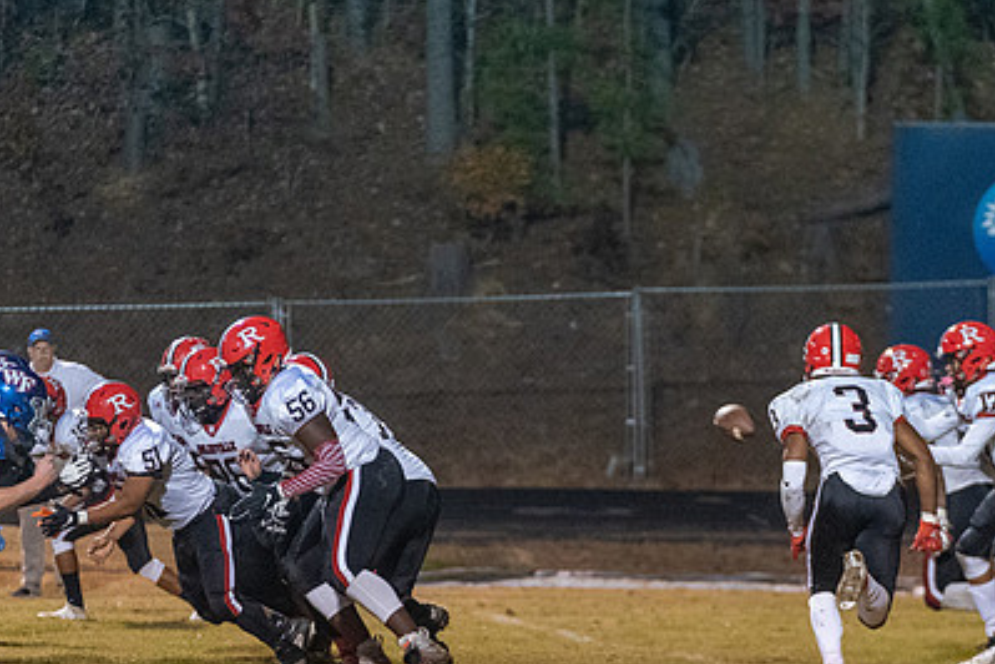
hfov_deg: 7.8
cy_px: 471
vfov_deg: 5.2
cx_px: 429
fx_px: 7324
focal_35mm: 265
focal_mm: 135
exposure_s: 1/640
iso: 8000
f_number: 2.8
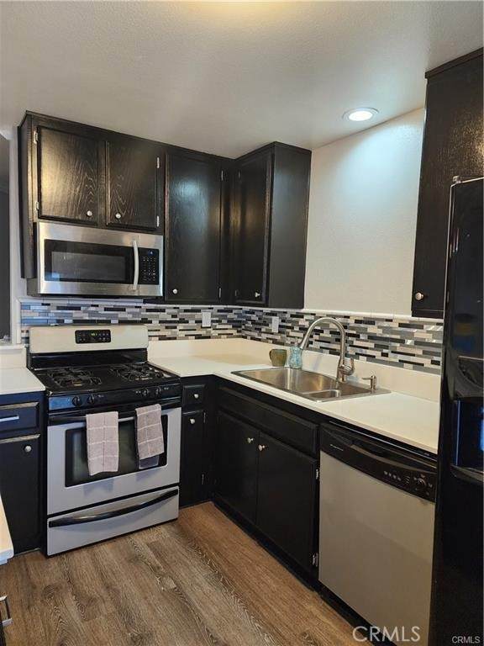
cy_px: 323
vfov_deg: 73.9
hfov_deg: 58.9
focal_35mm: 23
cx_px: 242
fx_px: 429
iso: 800
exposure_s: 1/60
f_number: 1.8
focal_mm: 6.4
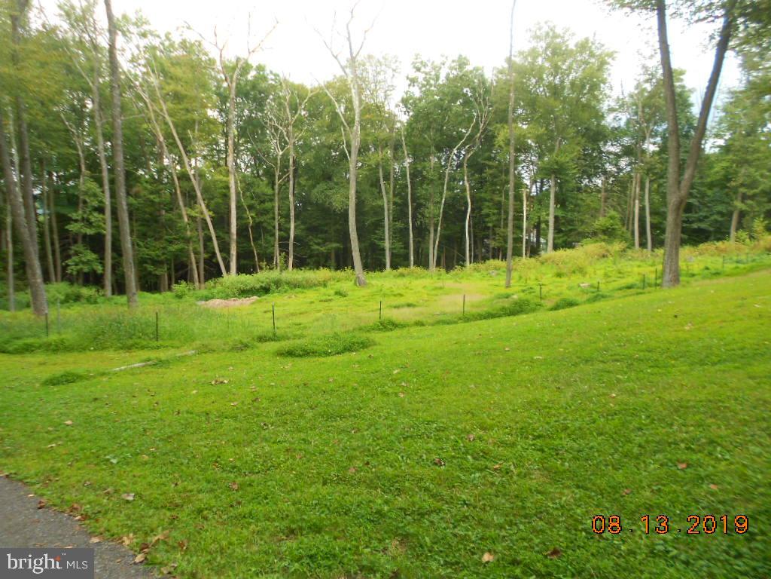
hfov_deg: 67.3
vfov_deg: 53.1
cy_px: 290
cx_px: 386
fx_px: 579
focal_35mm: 26
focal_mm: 4.6
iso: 80
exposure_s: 1/200
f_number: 3.2
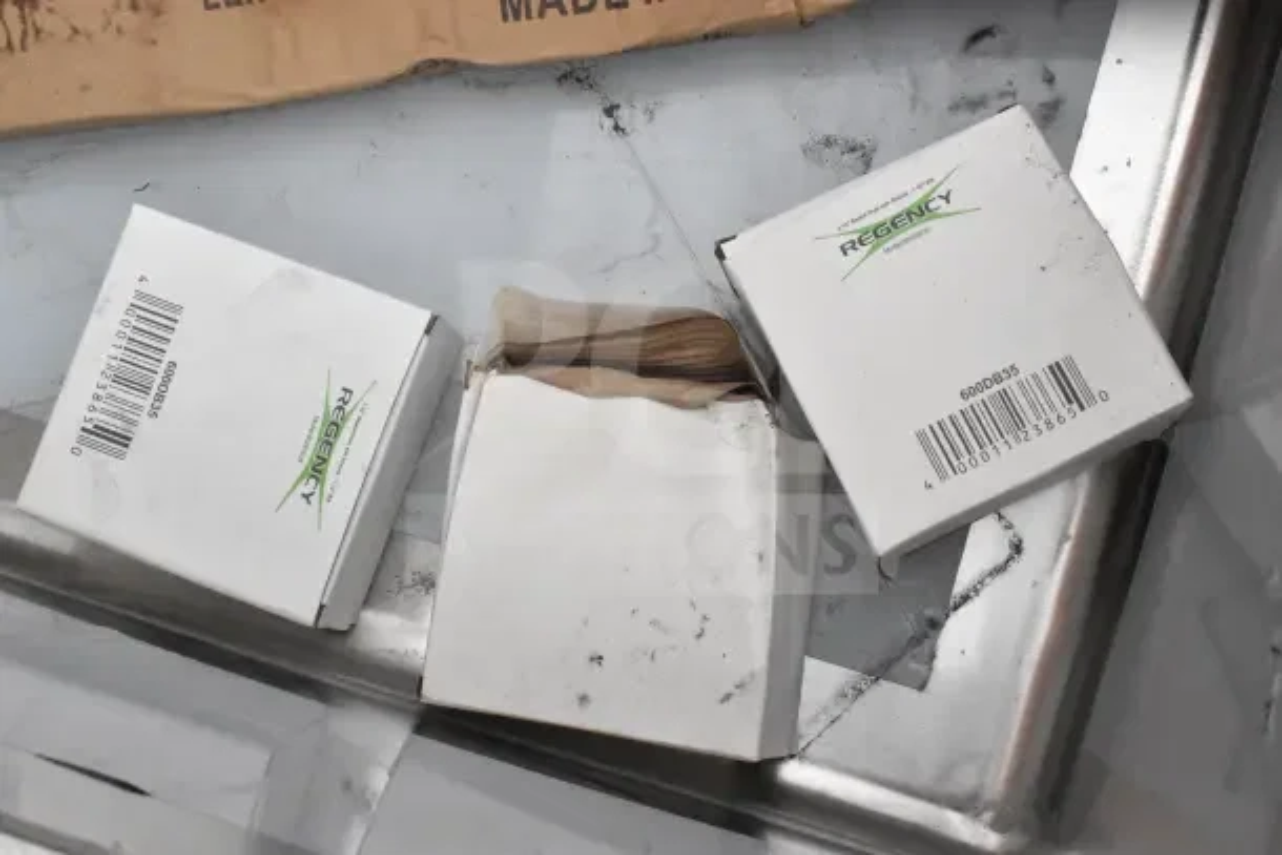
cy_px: 428
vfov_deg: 29.9
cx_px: 641
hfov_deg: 43.6
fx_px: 1603
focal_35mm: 45
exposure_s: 1/1250
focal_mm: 30
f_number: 18
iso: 6400
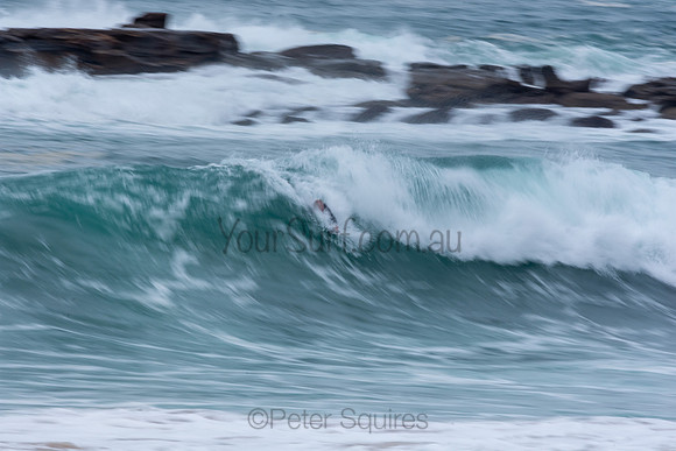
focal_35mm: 750
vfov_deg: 1.8
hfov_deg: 2.7
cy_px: 226
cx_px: 338
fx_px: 14086
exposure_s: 1/20
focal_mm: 500
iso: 100
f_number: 25
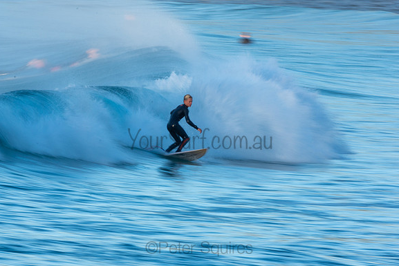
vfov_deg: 1.8
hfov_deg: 2.7
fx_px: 8358
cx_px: 199
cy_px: 133
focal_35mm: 754
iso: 100
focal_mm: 500
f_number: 25
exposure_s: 1/20
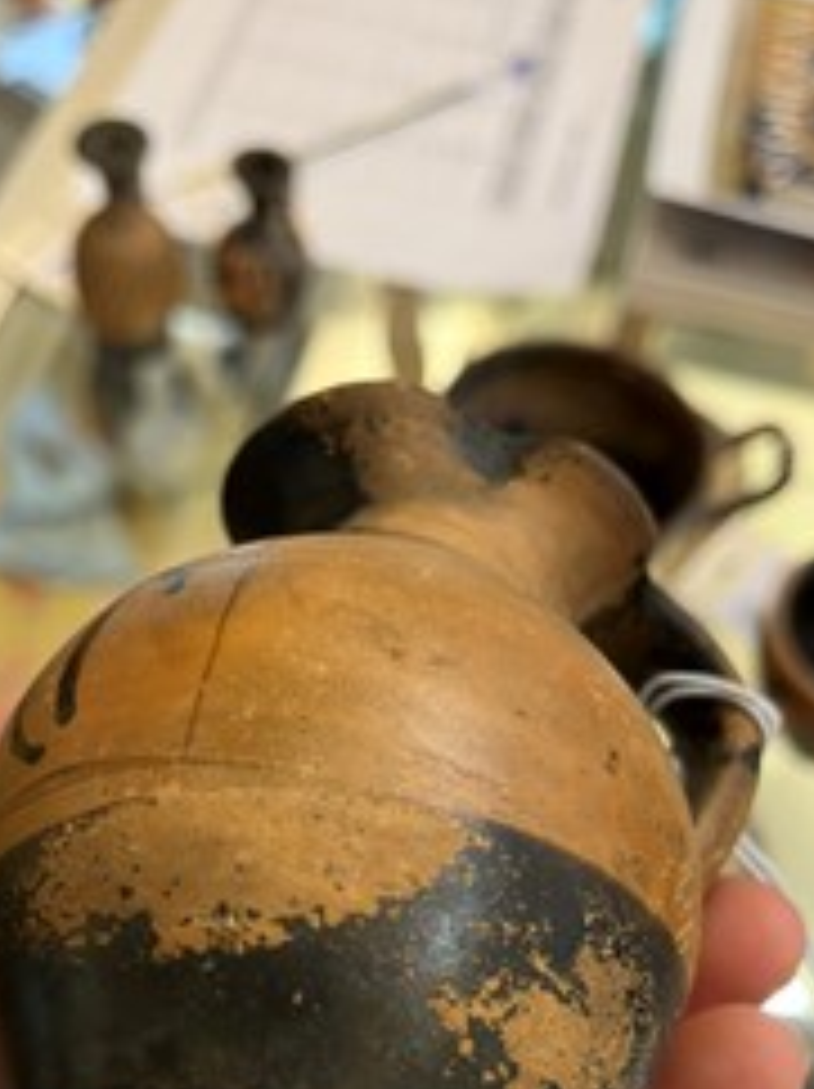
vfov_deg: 41.8
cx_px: 355
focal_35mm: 43
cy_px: 886
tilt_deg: -61.2
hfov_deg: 33.5
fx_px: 1351
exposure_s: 1/50
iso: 80
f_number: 1.6
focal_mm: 5.1
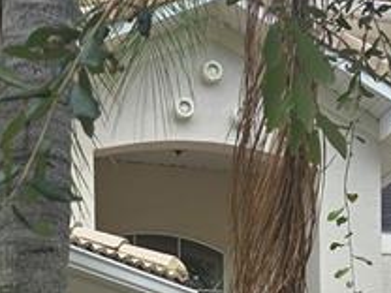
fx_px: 1276
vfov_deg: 12.5
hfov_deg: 17.4
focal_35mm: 113
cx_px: 269
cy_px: 434
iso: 80
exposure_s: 1/2397
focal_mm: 5.4
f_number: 1.8
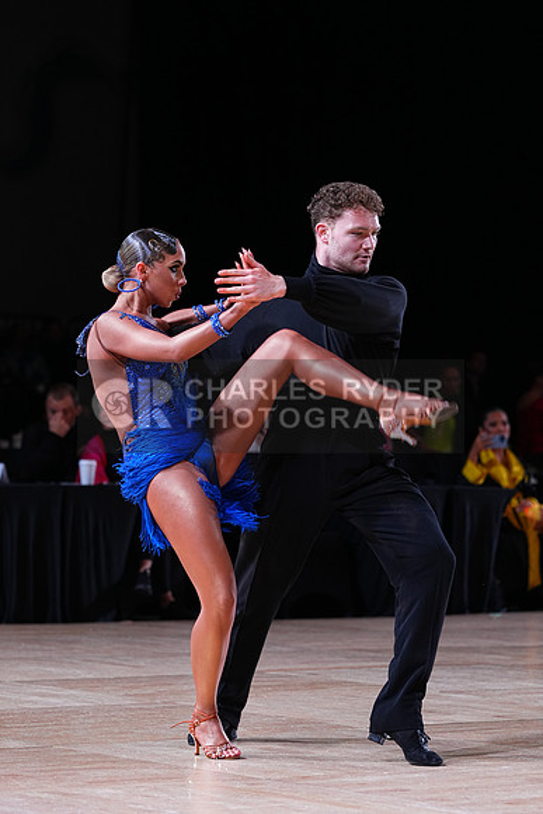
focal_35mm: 143
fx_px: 3233
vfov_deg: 14.3
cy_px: 407
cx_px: 272
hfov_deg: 9.6
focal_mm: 143
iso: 1000
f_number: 4
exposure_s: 1/250
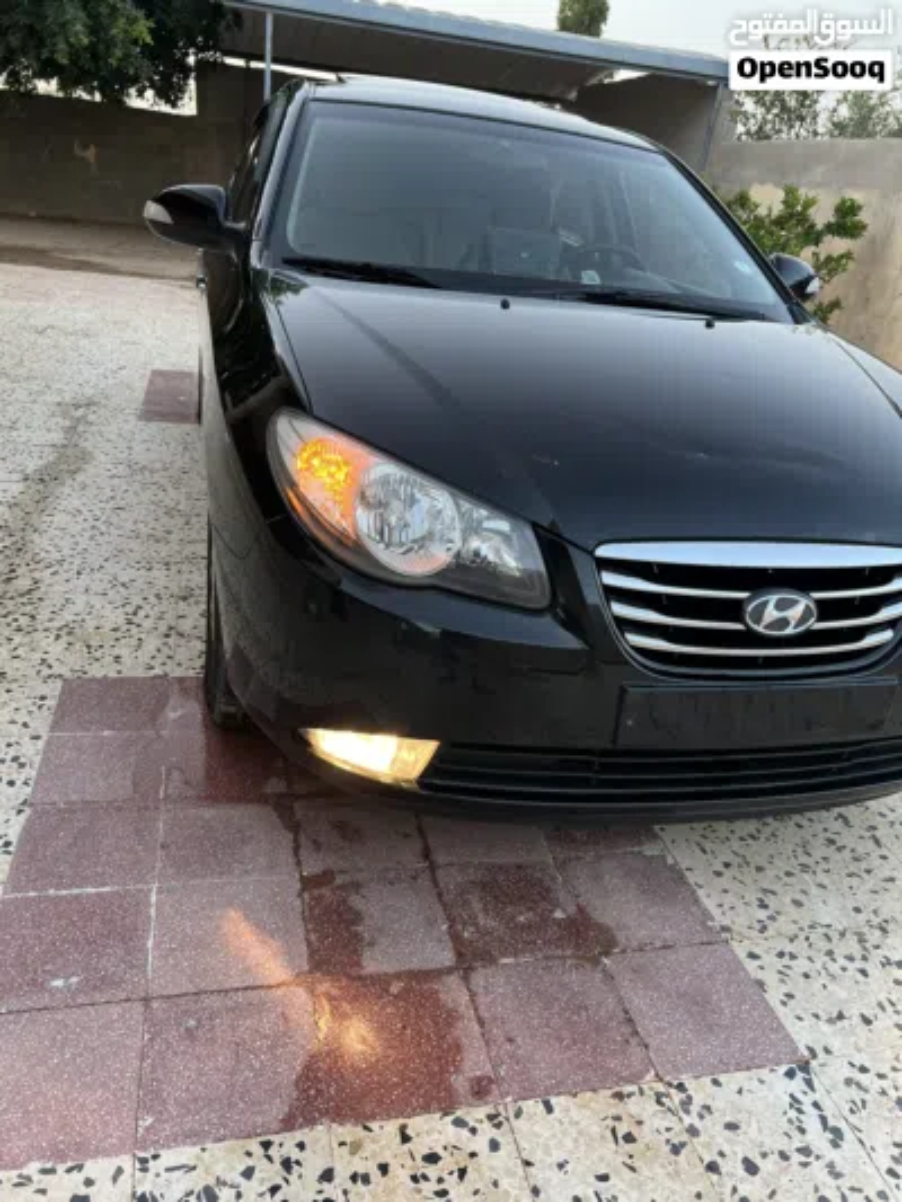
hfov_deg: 53.1
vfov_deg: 67.3
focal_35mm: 26
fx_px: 903
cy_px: 601
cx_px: 451
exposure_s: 1/121
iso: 125
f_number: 1.5
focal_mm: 5.7
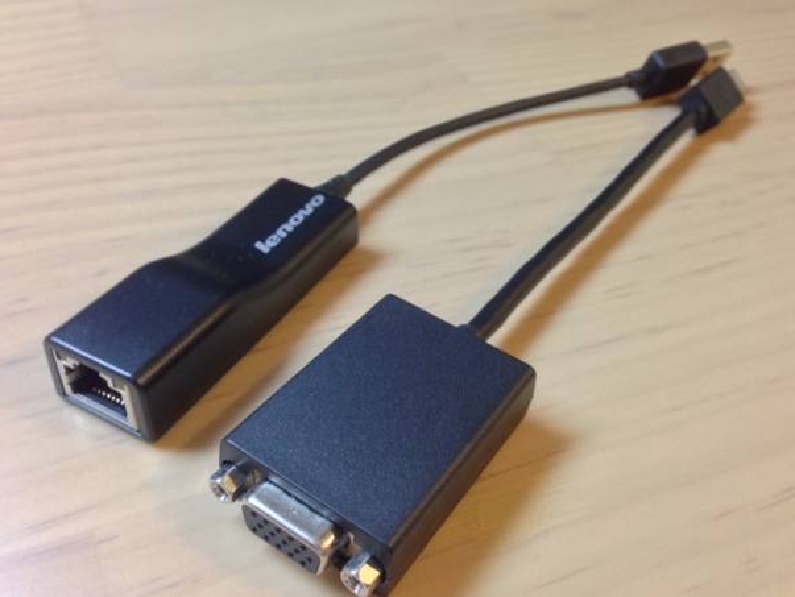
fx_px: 804
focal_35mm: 35
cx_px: 415
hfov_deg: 52.6
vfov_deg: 40.7
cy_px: 312
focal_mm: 4.13
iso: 400
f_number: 2.4
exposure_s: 1/20
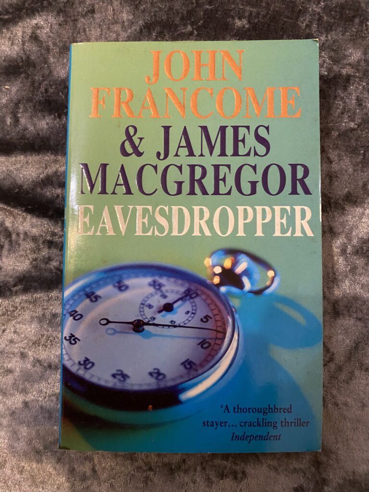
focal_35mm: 26
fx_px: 370
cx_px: 184
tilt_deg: -85.3
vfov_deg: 67.3
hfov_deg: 53.1
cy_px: 246
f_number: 1.8
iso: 500
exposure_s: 1/25
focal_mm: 4.25
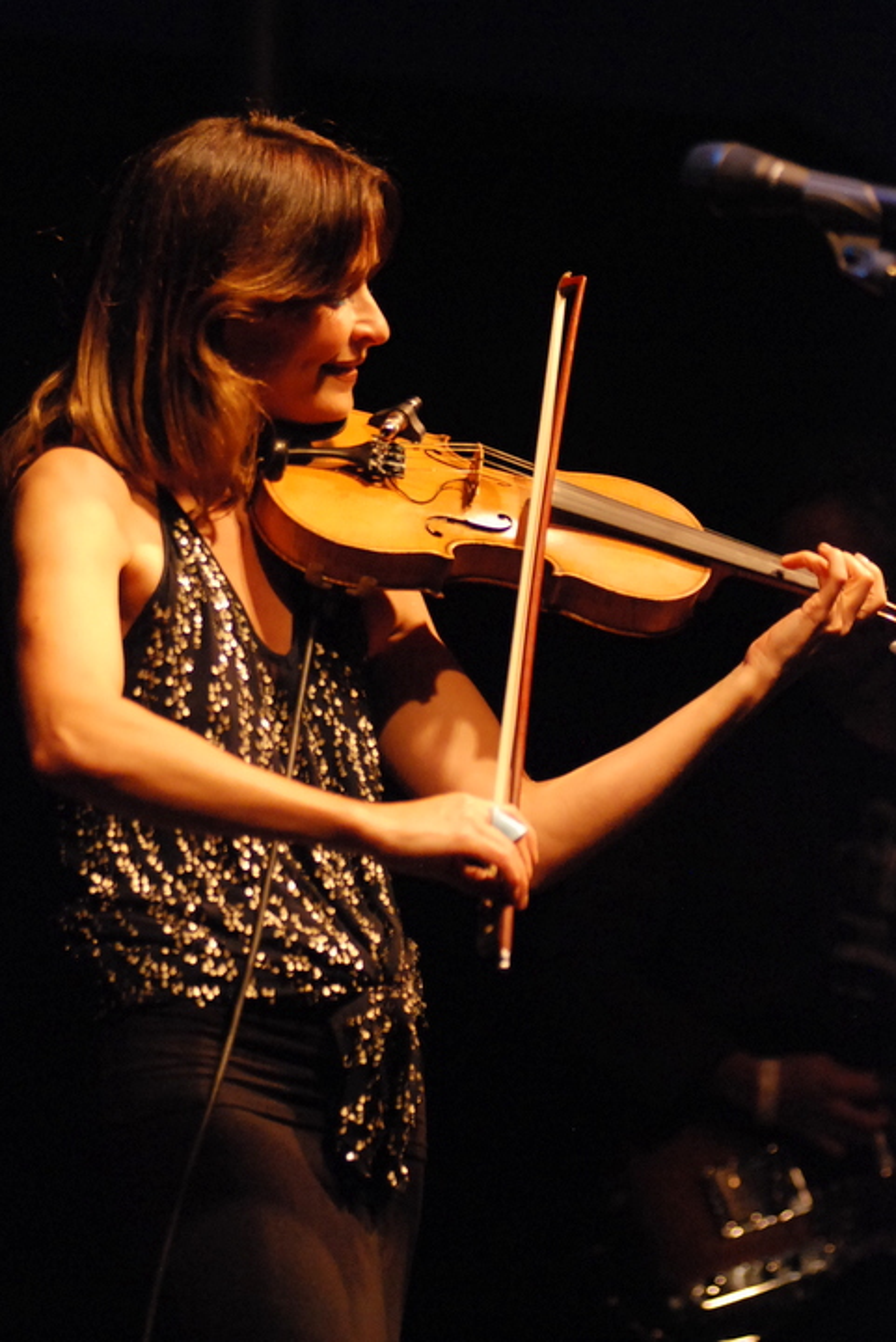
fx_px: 5592
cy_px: 671
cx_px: 448
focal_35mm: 150
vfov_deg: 13.7
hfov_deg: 9.2
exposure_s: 1/125
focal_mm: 100
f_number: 2.8
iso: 1600
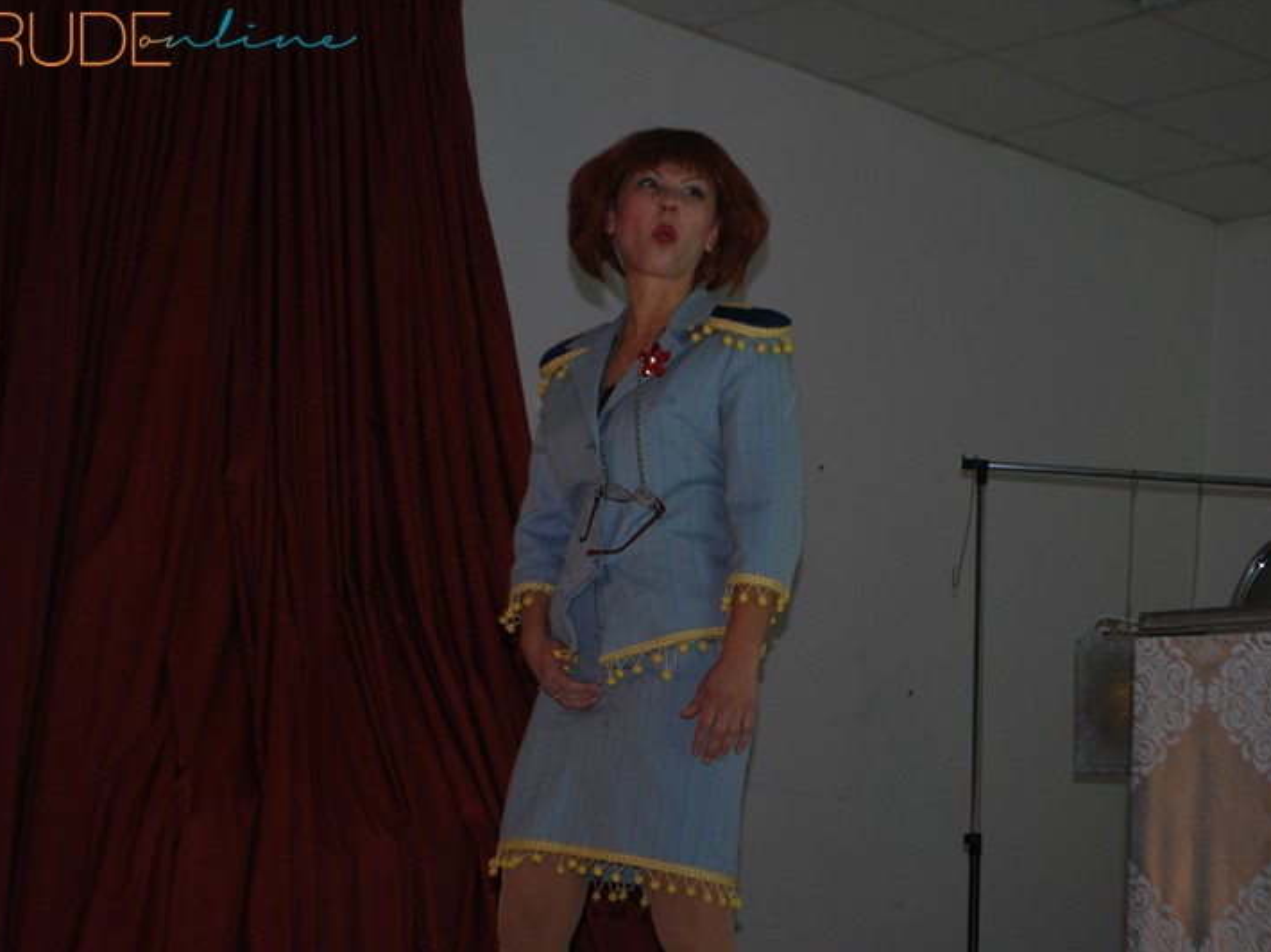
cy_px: 476
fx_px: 3287
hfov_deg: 21.9
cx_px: 637
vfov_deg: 16.5
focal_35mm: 90
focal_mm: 55
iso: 200
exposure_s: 1/60
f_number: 5.6
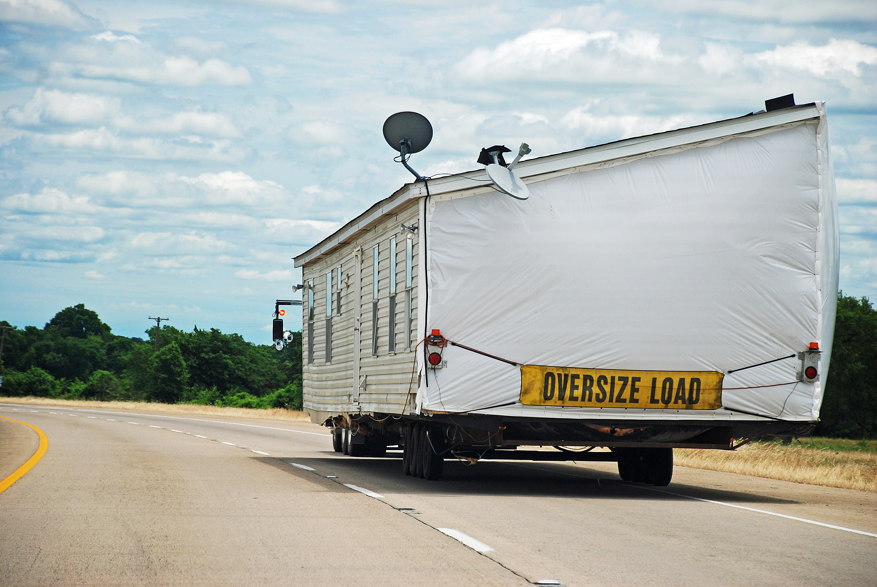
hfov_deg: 15.2
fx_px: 3293
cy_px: 294
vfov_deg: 10.2
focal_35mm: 135
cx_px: 438
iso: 200
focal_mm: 90
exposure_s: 1/1000
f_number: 5.6
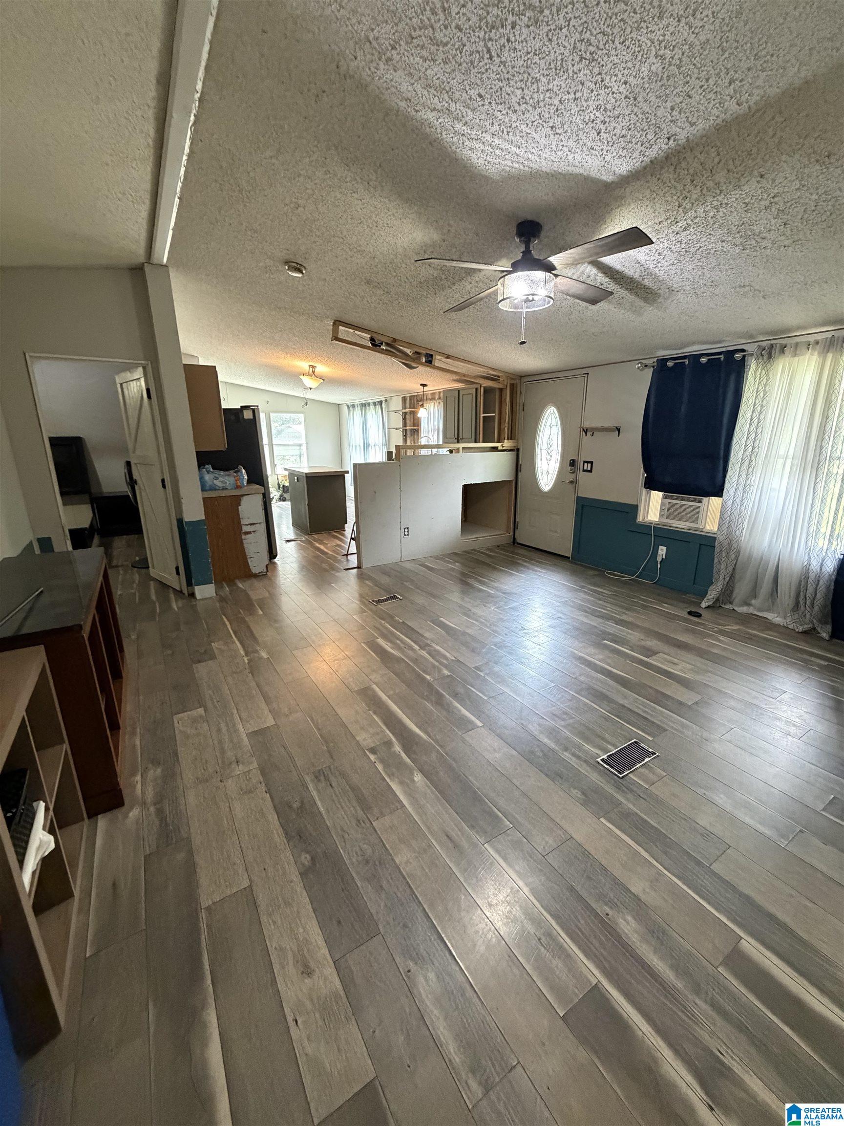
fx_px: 455
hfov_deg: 85.7
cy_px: 563
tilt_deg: -15.9
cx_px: 422
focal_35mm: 14
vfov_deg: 102.1
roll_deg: +1.4
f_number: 2.2
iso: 640
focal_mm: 2.22
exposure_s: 1/60
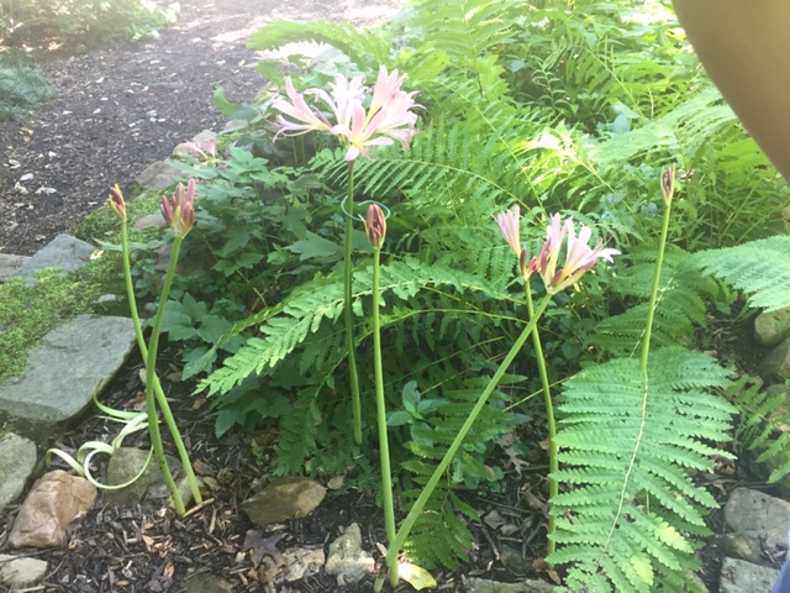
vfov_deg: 48.2
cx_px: 395
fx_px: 662
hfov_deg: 61.7
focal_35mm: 29
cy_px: 296
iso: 50
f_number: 2.2
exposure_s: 1/30
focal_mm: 4.15
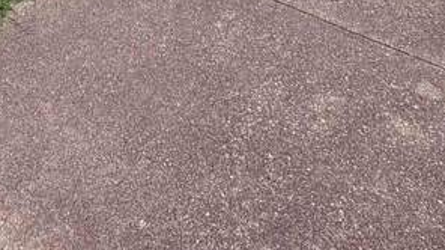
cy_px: -304
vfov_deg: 14.1
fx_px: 778
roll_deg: +1.0
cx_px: 107
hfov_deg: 31.3
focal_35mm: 66
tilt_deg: -12.2
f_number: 2.2
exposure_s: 1/770
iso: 25
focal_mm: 2.22
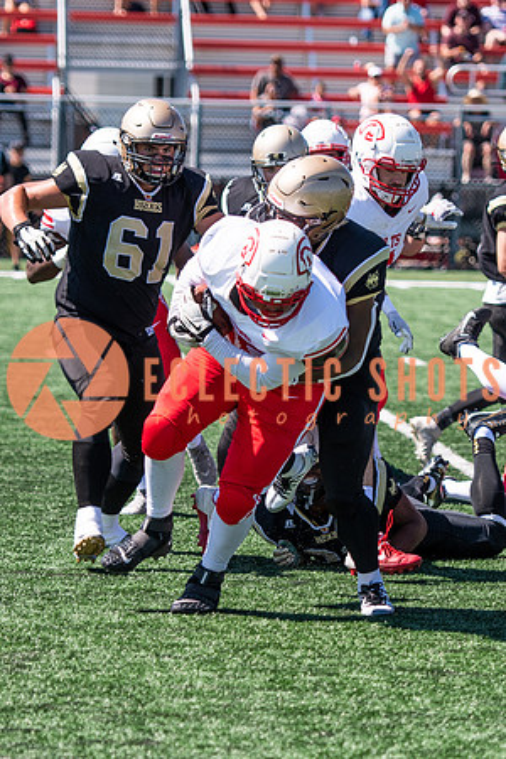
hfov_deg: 5.8
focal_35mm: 236
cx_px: 293
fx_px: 4965
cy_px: 380
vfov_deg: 8.7
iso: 160
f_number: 2.8
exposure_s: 1/3200
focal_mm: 105
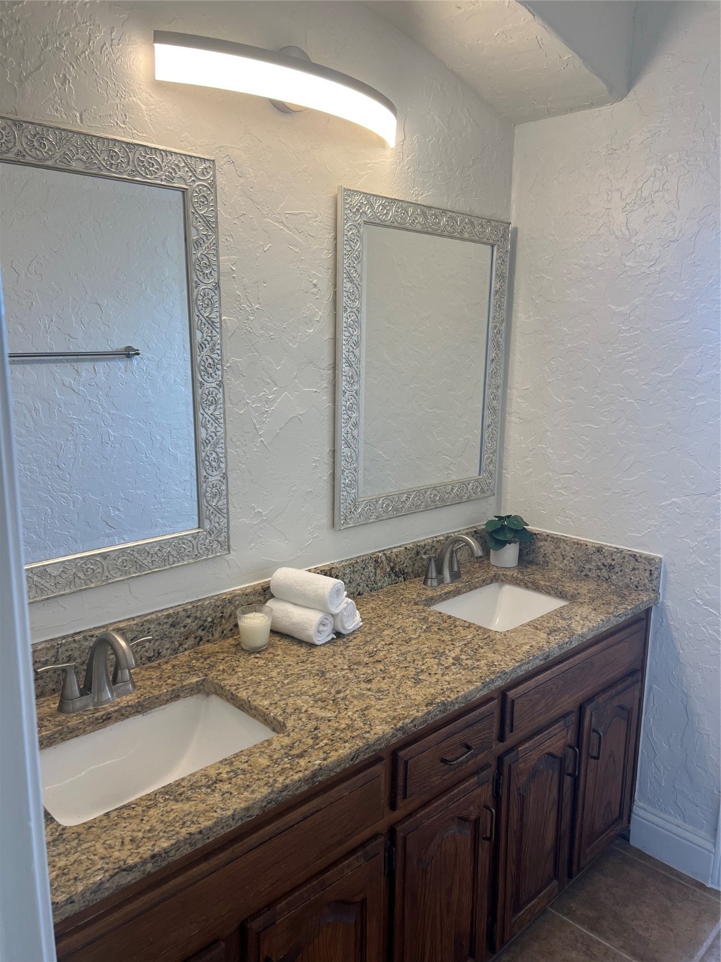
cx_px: 360
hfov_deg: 53.1
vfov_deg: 67.3
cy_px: 481
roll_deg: +0.4
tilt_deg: -10.6
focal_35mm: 26
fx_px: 722
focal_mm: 5.7
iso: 64
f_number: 1.5
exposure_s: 1/120
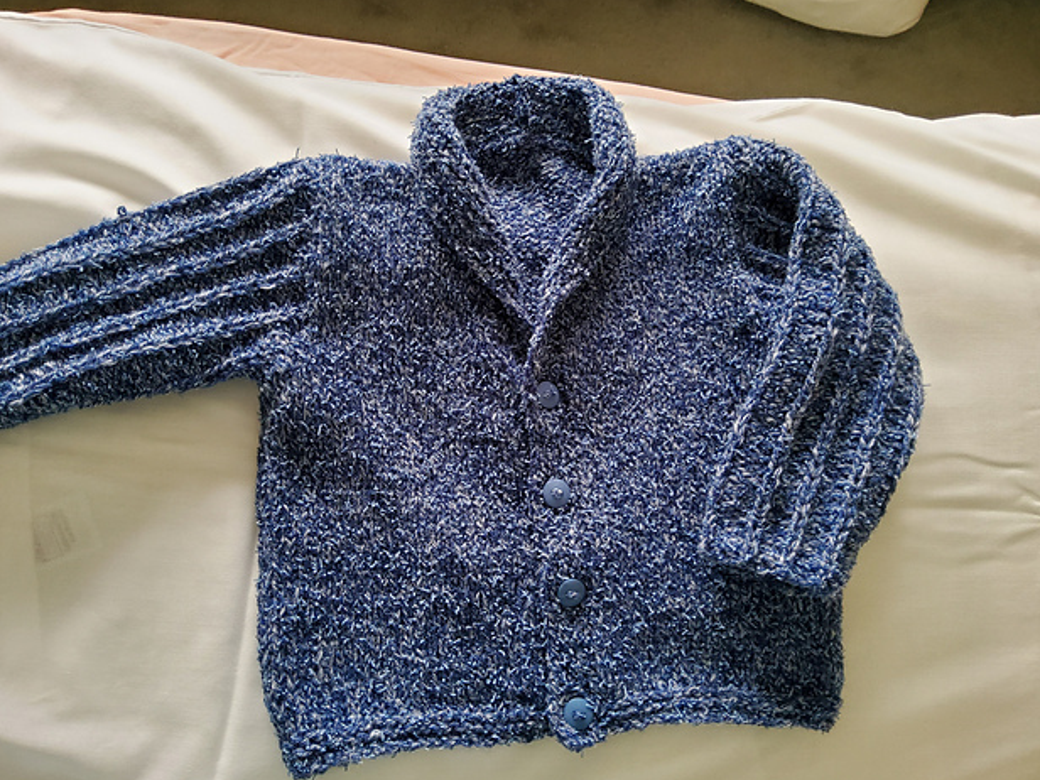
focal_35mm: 27
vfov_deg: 51.4
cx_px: 513
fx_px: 811
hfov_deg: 65.3
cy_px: 397
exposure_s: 1/50
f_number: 2
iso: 640
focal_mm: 3.08
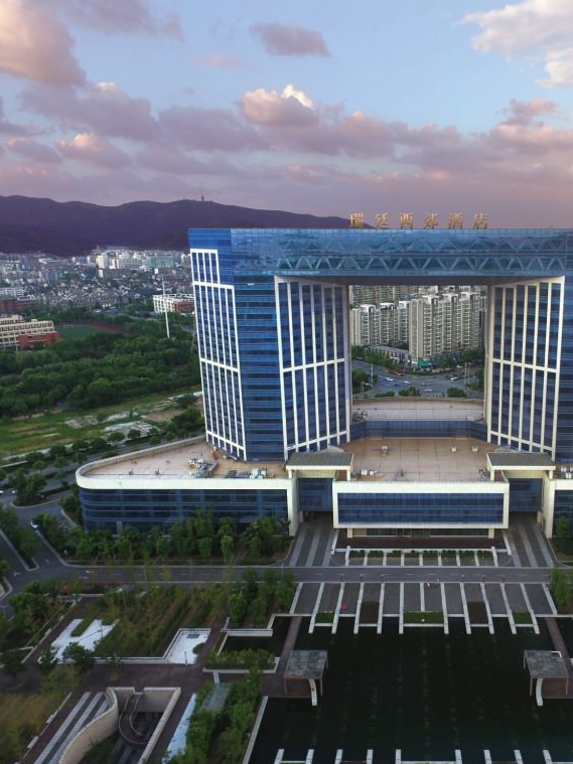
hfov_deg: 50.1
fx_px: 596
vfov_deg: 65.3
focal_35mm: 27
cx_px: 397
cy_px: 380
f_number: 2.8
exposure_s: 1/151
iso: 100
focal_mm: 3.61
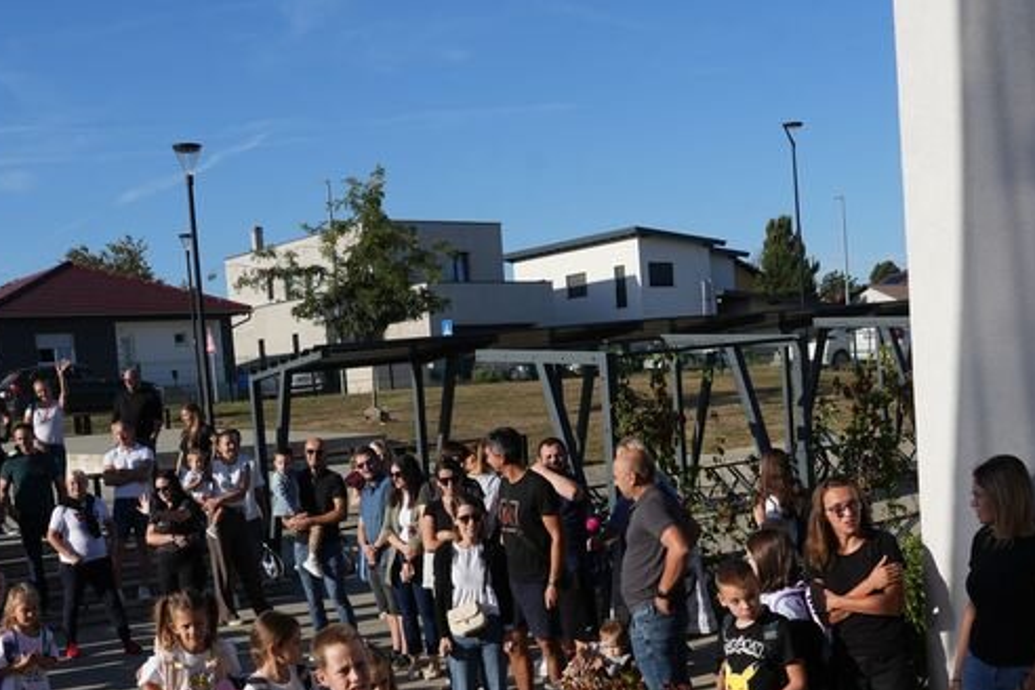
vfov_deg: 26.6
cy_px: 533
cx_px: 576
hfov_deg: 39.5
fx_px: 1437
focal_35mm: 50
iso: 100
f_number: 8
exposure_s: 1/320
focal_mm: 24
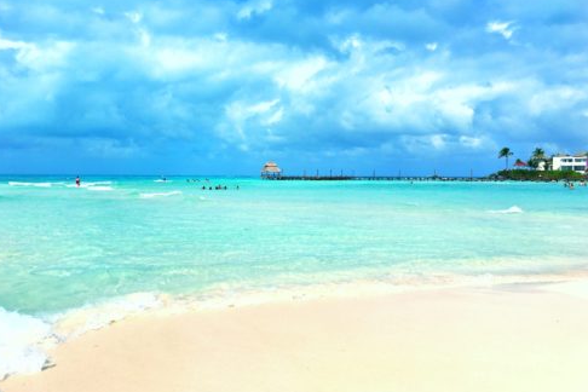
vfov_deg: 42.3
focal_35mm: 31
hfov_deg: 60.3
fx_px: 506
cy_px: 192
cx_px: 292
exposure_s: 1/4808
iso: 25
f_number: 2.2
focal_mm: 4.15
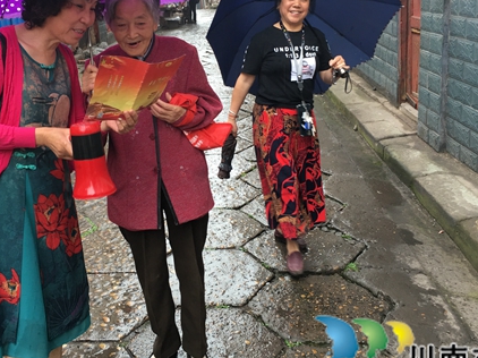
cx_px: 203
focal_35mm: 44
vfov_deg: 32.8
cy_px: 156
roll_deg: +4.2
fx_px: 607
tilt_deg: -15.3
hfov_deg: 42.8
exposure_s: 1/33
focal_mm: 4.15
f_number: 2.2
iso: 25
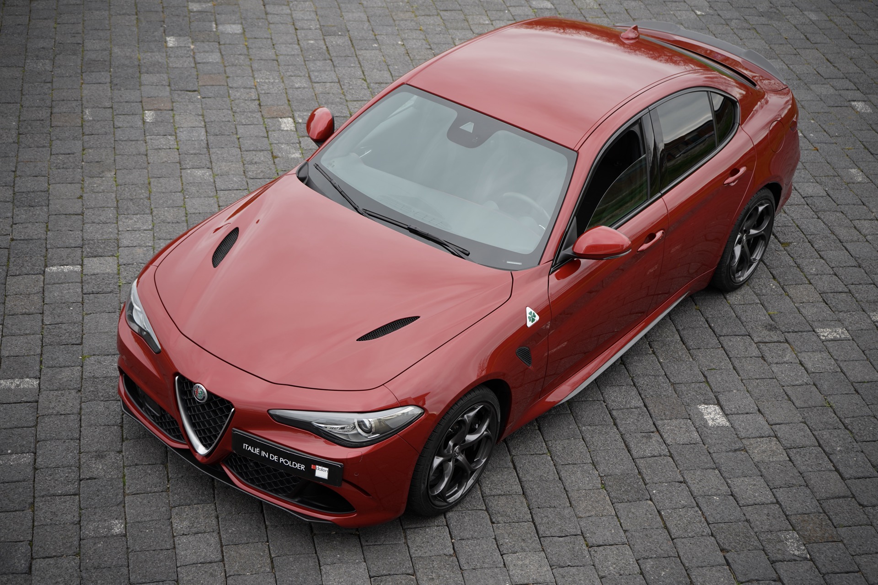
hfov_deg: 34.5
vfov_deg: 23.4
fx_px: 1414
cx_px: 439
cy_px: 292
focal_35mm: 58
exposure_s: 1/160
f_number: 5
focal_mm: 58
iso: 125
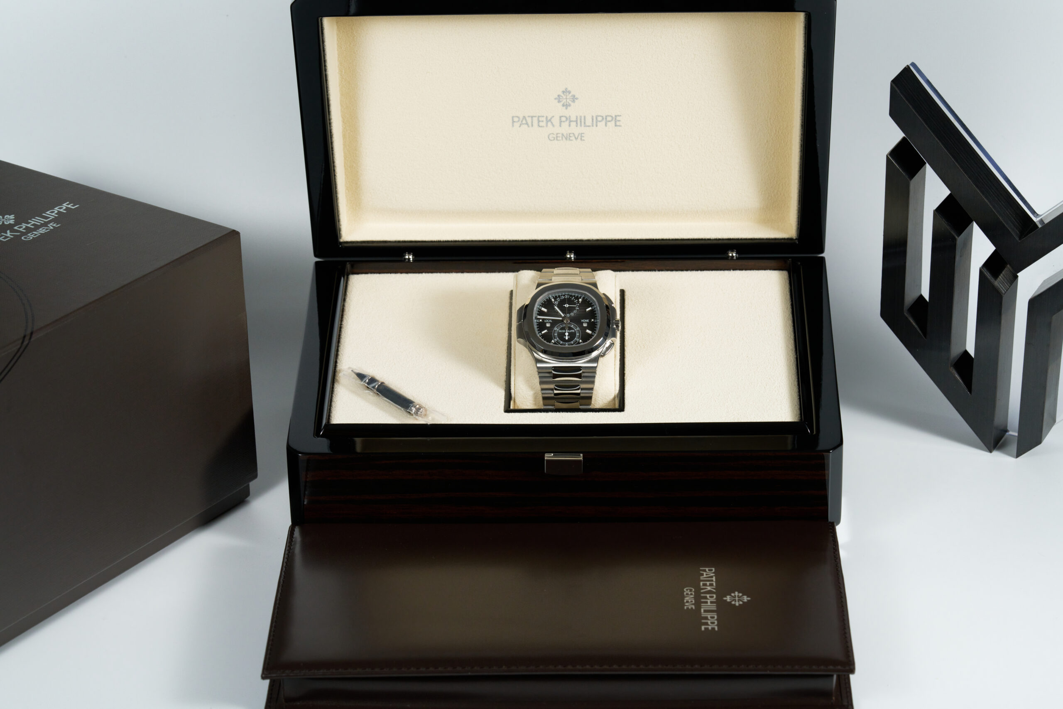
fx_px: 2657
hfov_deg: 22.6
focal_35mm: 90
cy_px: 354
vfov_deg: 15.2
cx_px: 532
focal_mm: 90
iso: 500
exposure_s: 1/60
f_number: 11
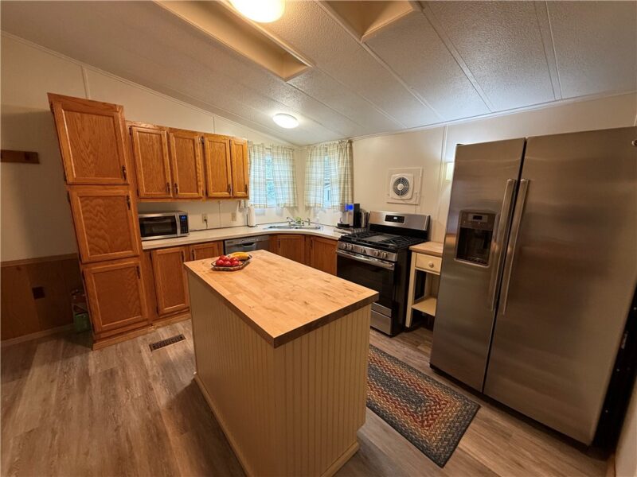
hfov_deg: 102.1
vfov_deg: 85.7
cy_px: 238
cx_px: 318
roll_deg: +0.3
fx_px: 258
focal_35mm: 14
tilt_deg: -11.0
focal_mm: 2.22
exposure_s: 1/60
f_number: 2.2
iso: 200
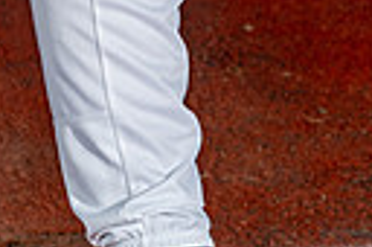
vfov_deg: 5.3
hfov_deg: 8.4
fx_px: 2539
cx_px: 116
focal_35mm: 246
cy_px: -395
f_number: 6.3
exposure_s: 1/250
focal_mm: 70
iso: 125
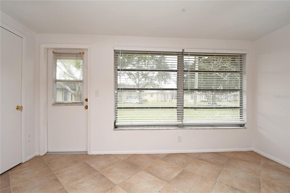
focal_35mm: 15
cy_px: 96
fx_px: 121
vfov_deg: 77.3
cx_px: 145
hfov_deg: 100.4
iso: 500
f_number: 8
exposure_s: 1/100
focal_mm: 10
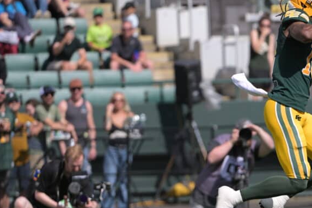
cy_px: 140
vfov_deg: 2.3
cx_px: 273
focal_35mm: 608
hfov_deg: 3.4
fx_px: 5269
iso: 250
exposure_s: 1/2000
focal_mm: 340
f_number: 5
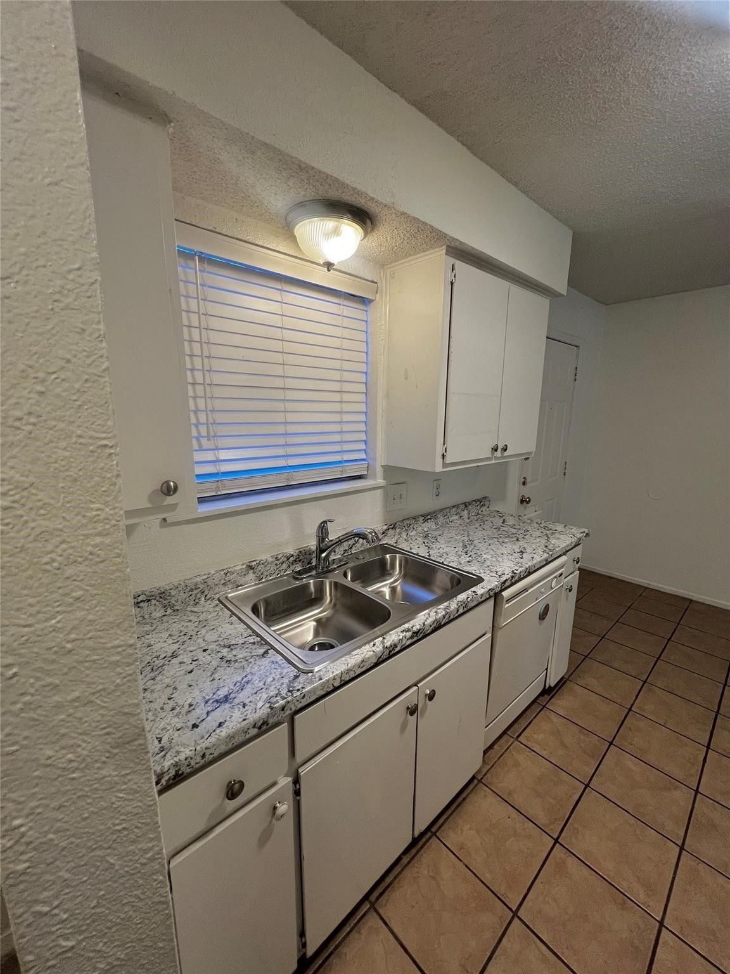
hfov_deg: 89.9
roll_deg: -0.6
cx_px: 365
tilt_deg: -11.0
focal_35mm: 13
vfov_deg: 106.2
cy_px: 487
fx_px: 366
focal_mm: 1.57
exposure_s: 1/120
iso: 160
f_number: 1.8
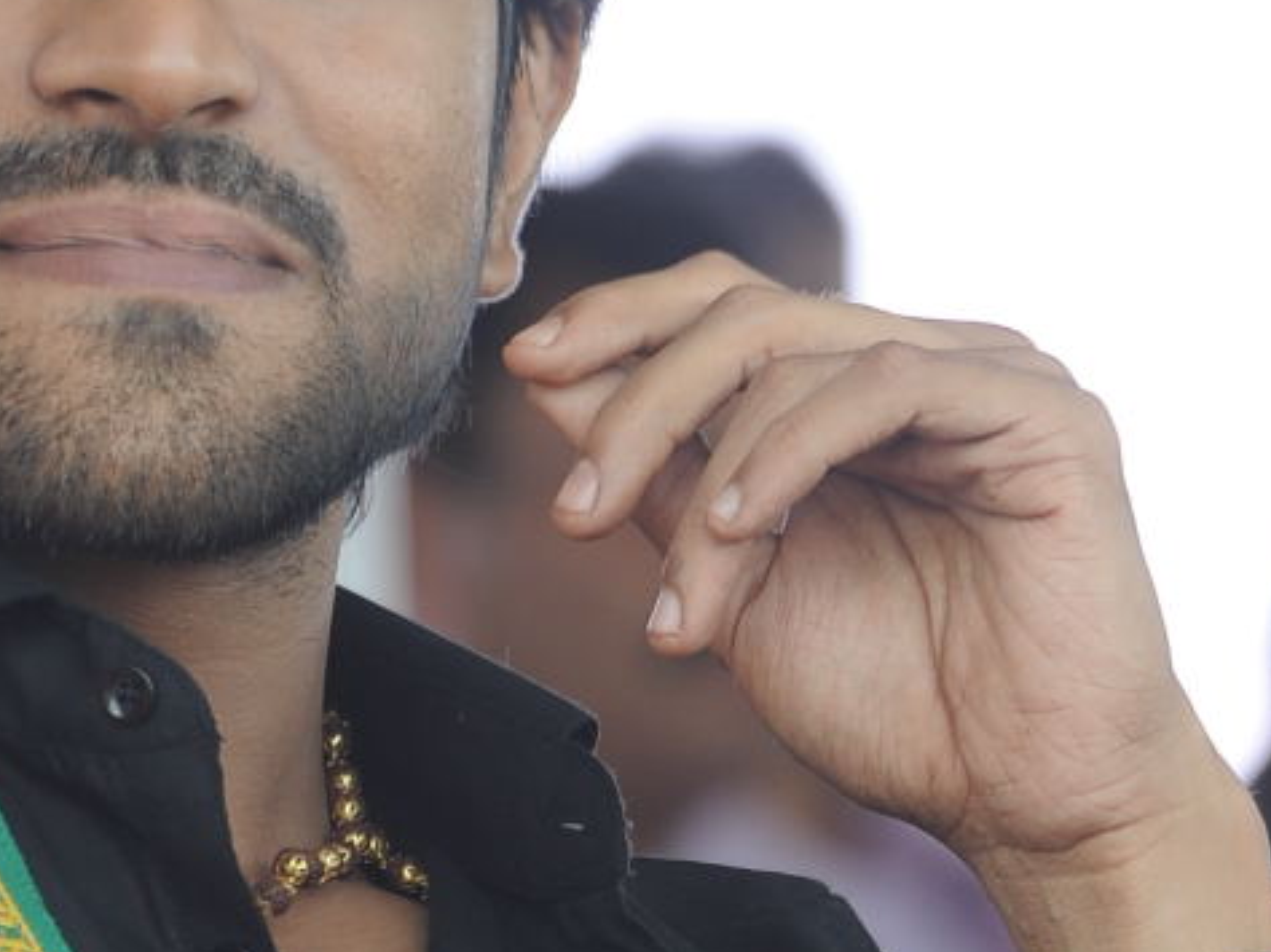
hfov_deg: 3.1
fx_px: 23817
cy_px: 1140
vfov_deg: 2.3
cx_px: 334
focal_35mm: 649
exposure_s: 1/125
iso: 400
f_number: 7.1
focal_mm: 200
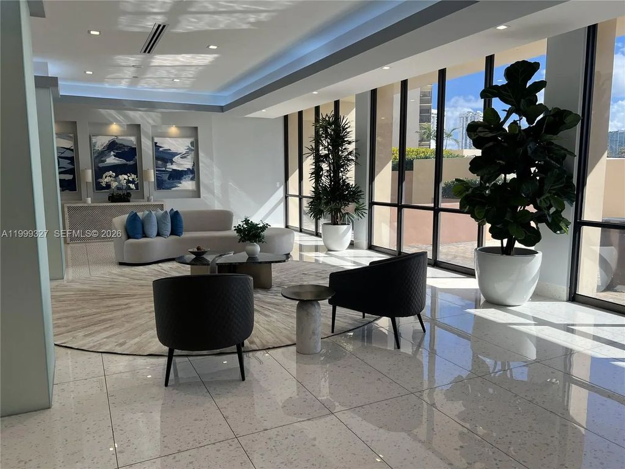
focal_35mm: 26
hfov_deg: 67.3
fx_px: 469
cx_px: 312
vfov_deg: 53.1
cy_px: 234
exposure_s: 1/450
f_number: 1.5
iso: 50
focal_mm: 5.7
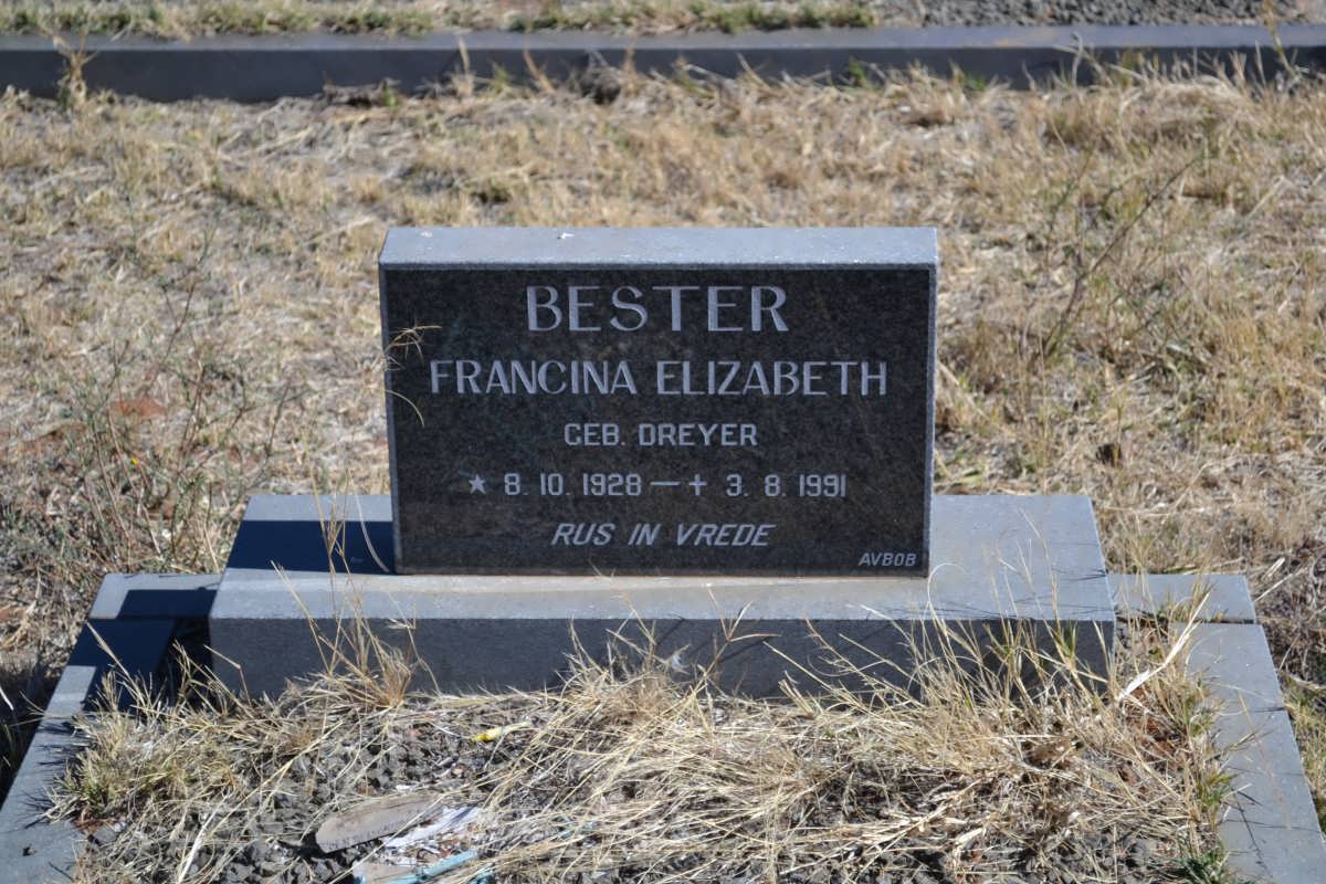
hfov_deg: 24.6
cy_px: 442
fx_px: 3039
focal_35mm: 82
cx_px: 663
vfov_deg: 16.6
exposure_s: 1/125
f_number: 5.6
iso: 110
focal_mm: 55
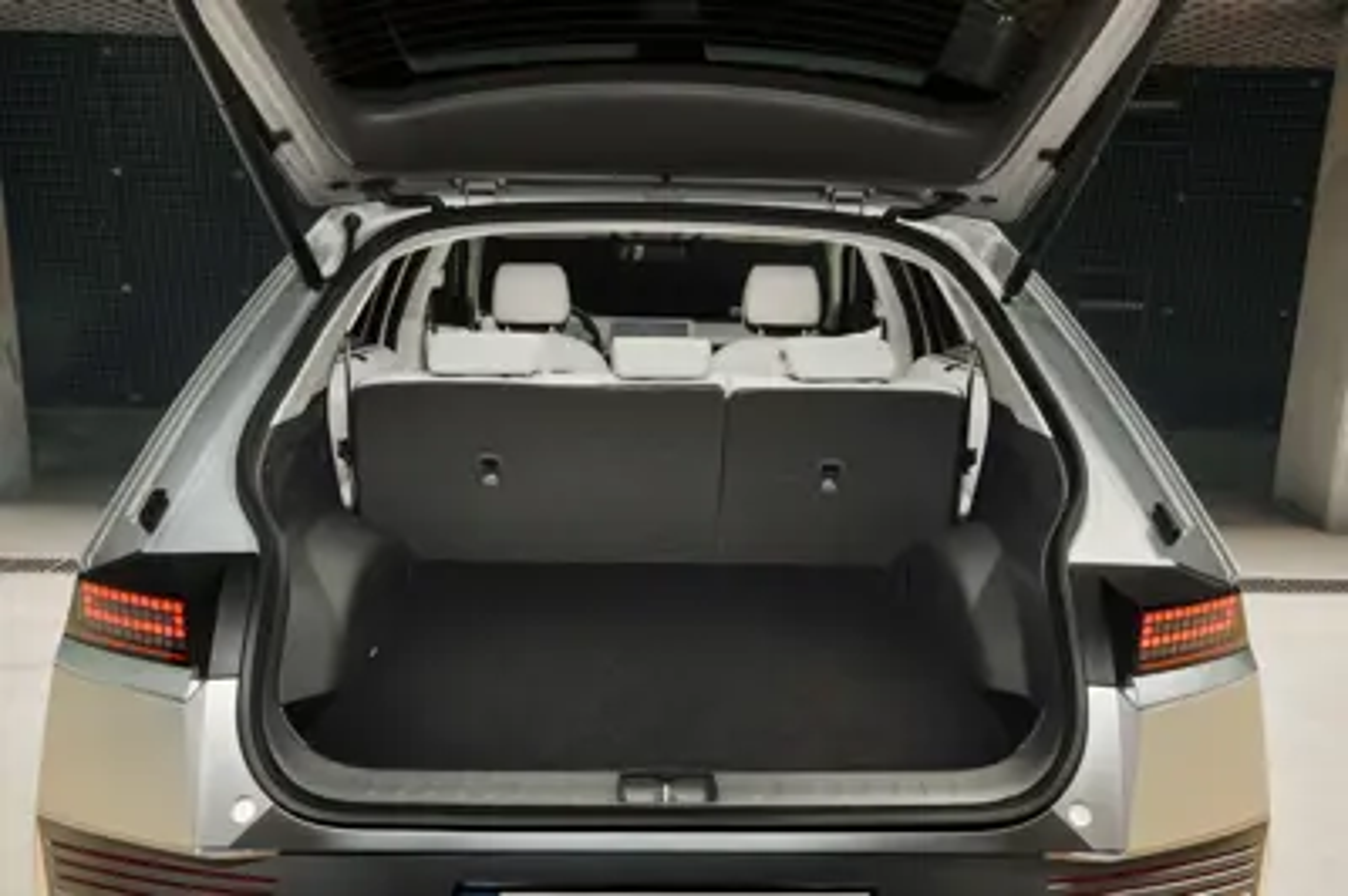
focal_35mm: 29
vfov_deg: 44.9
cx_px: 674
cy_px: 448
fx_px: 1085
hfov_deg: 63.7
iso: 320
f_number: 13
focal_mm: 29
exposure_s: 1/6
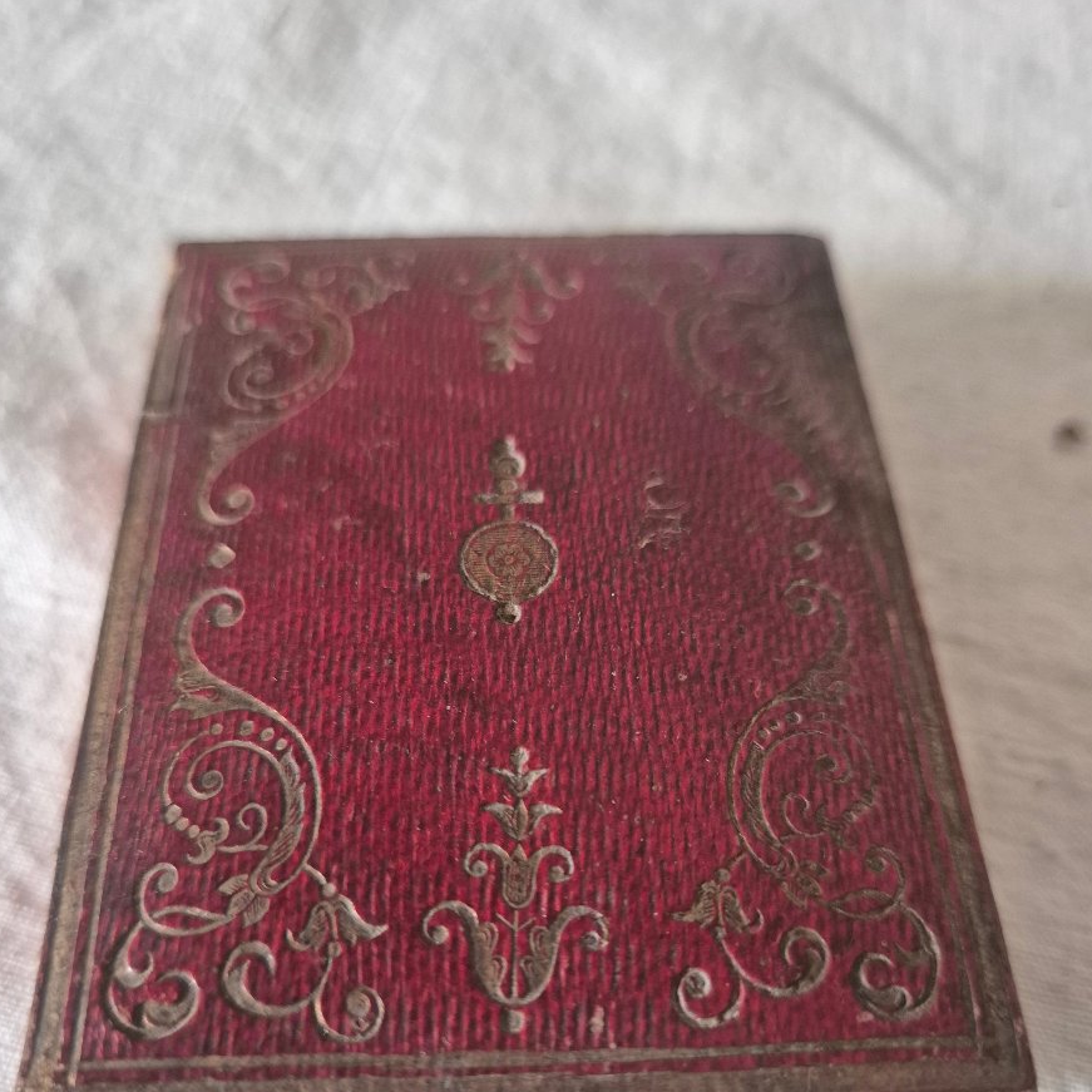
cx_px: 552
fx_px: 999
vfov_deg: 56.2
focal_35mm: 28
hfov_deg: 57.3
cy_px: 721
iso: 1000
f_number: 1.8
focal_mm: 5.4
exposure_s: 1/100
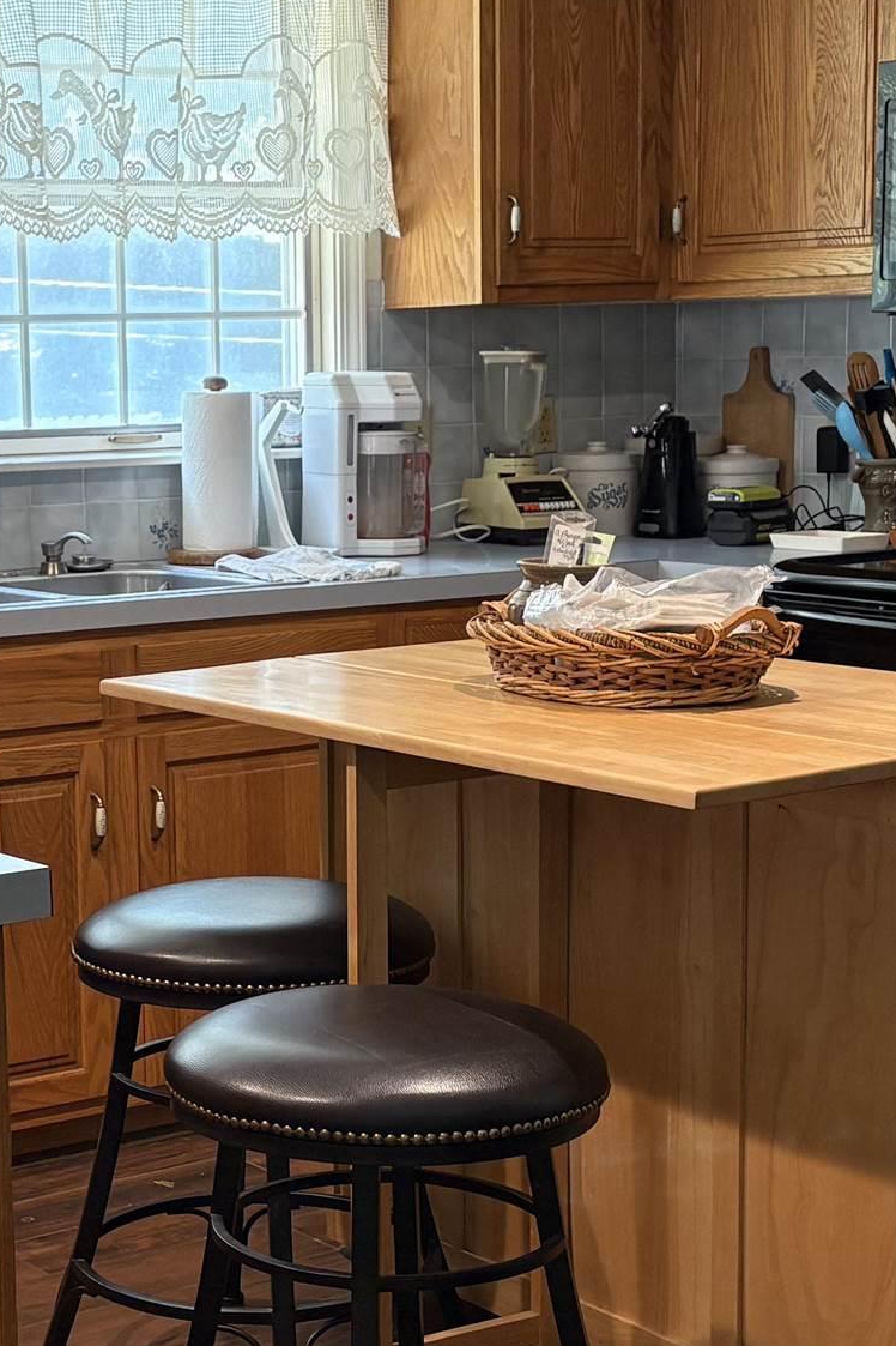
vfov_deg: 27.3
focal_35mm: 74
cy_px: 774
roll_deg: +1.5
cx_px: 194
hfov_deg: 18.3
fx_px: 2764
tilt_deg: -9.7
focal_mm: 5.96
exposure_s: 1/41
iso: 100
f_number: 1.6
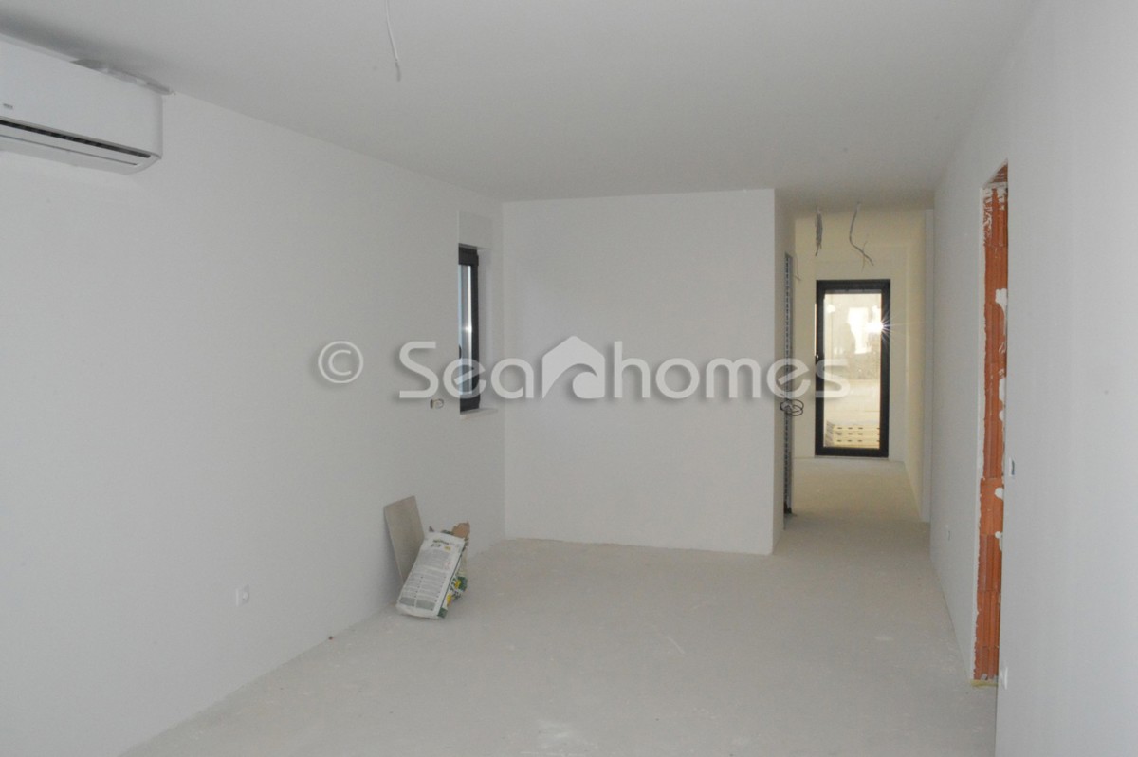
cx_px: 569
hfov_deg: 67.4
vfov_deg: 47.9
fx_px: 853
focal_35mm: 27
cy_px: 378
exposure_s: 1/60
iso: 3200
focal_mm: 18
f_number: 3.5
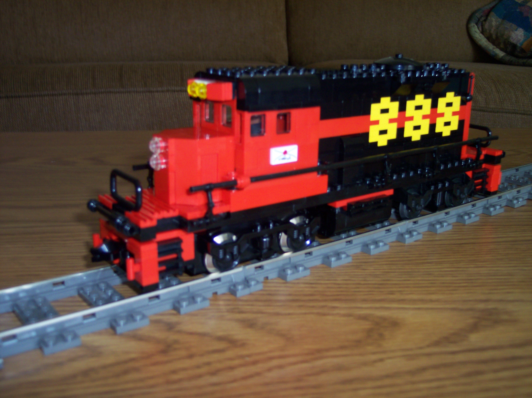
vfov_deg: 37.7
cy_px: 199
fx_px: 584
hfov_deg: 49.0
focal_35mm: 38
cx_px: 266
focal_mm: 8
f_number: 2.8
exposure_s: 1/30
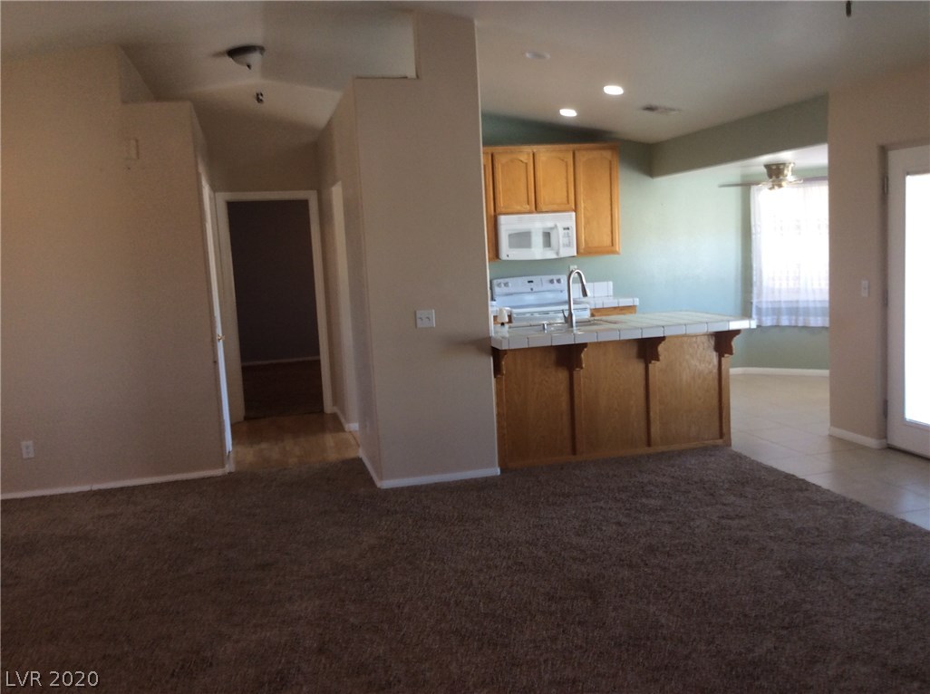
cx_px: 465
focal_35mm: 32
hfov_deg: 56.9
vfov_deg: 44.0
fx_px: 858
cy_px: 347
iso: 40
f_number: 2.4
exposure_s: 1/24
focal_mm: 3.3
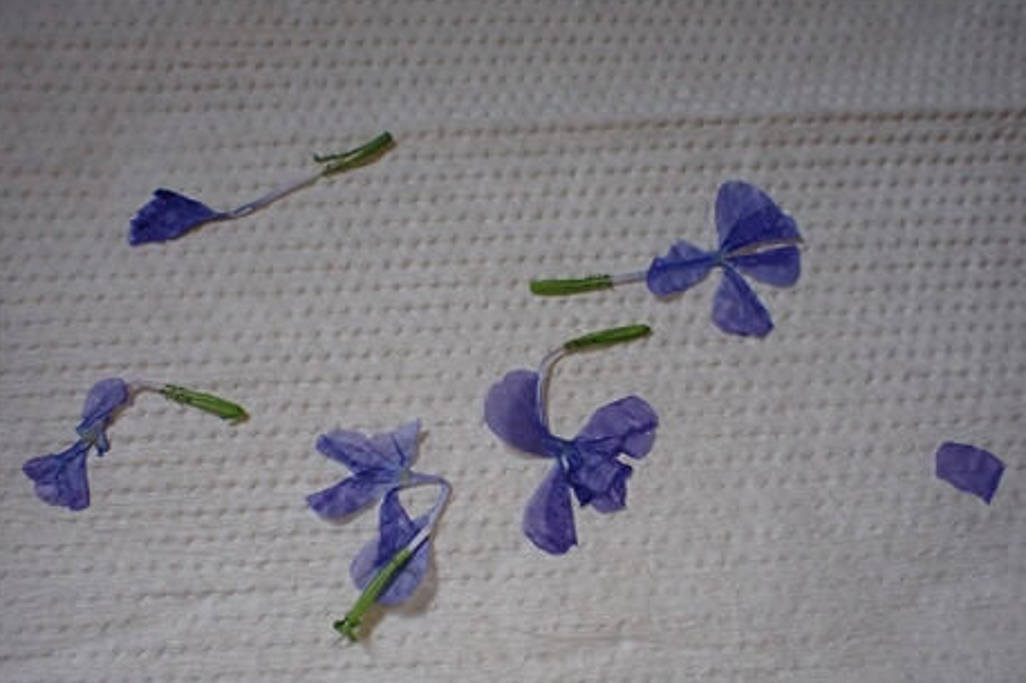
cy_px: 381
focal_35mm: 32
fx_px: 912
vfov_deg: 41.0
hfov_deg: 58.7
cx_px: 513
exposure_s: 1/125
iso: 800
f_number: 2.3
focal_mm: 5.4
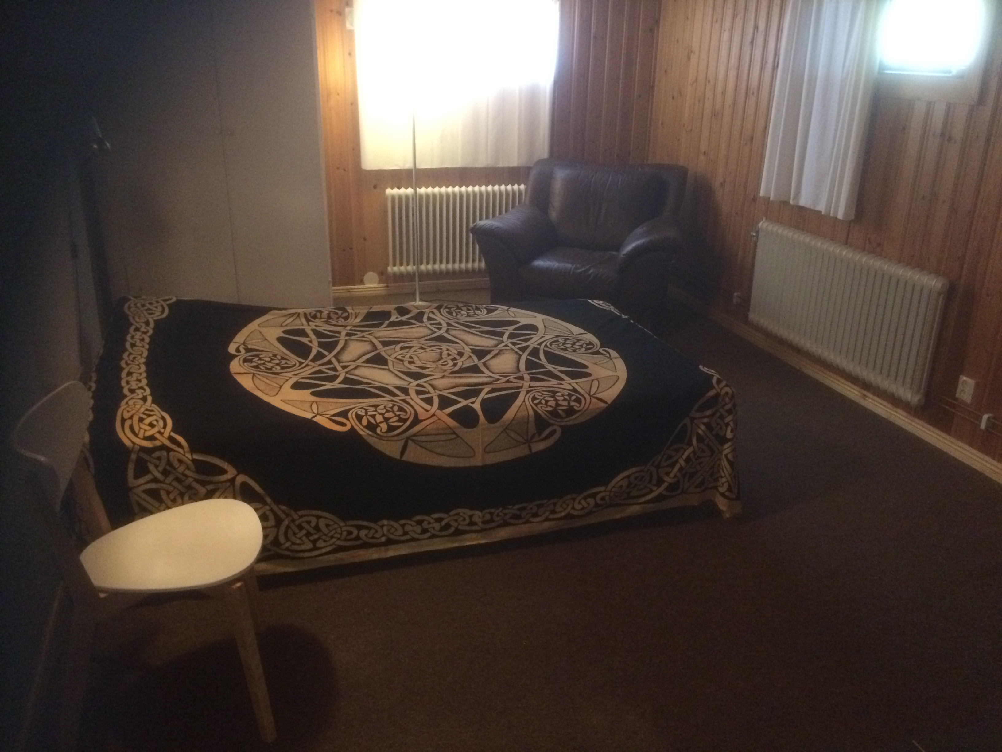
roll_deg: -0.5
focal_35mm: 29
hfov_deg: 61.7
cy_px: 376
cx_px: 501
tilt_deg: -21.6
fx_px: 839
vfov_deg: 48.2
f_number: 2.2
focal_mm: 4.15
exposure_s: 1/17
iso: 500
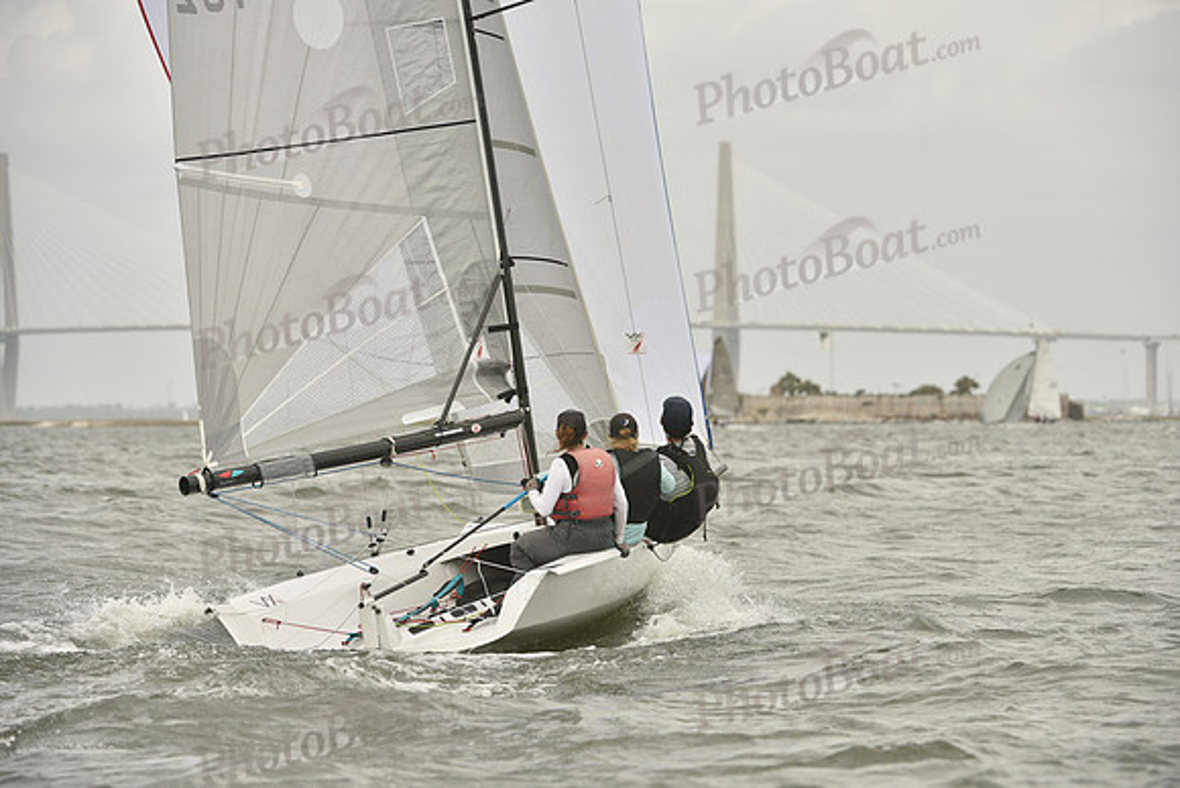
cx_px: 590
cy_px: 394
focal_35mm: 200
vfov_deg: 6.9
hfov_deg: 10.3
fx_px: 6557
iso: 320
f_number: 6.3
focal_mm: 200
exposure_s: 1/1250
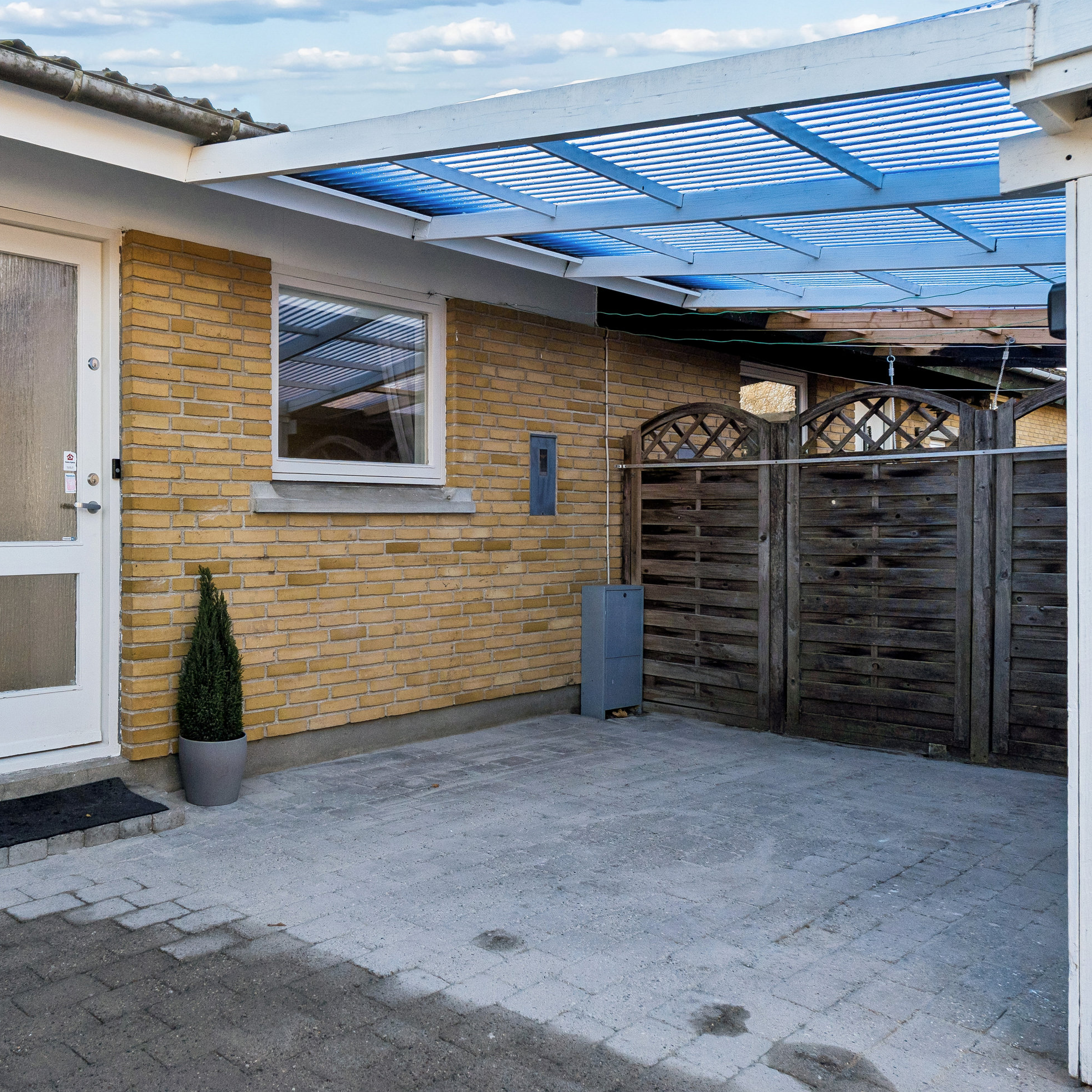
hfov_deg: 51.5
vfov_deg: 52.5
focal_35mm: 31
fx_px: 1106
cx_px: 362
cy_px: 539
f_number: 8
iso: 200
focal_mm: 16
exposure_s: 1/200
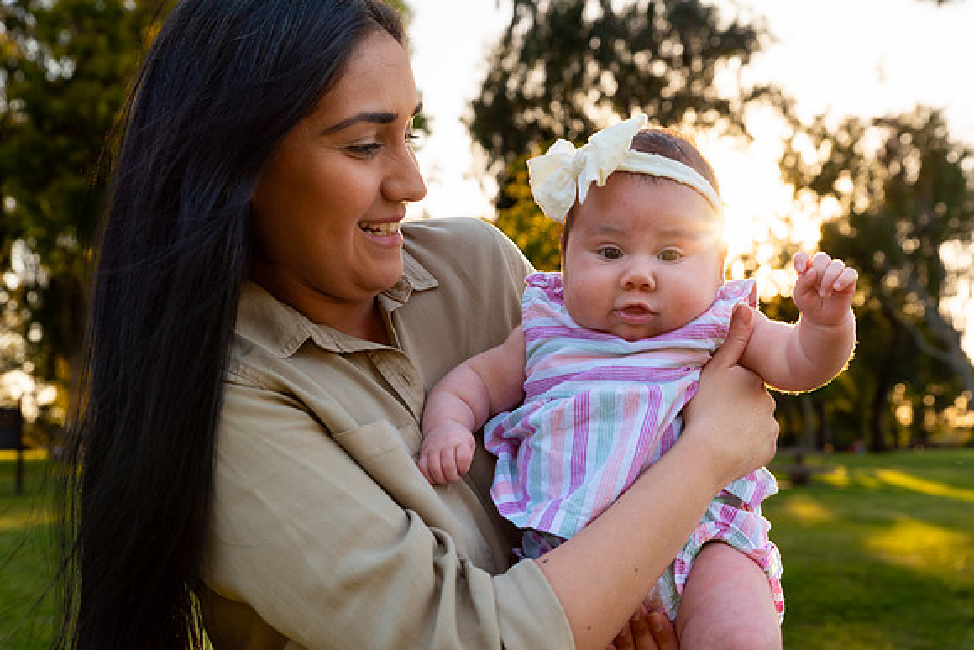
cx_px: 487
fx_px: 1407
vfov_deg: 26.0
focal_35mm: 52
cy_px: 325
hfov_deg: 38.2
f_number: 5.6
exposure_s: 1/320
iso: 200
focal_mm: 52
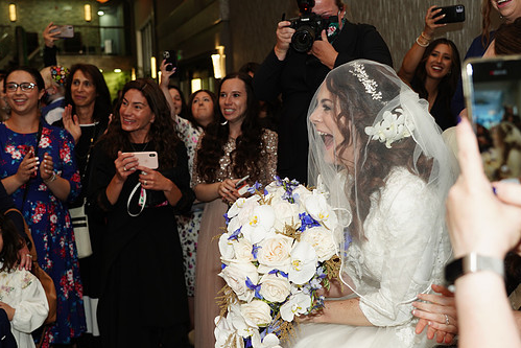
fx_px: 622
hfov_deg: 45.4
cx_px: 241
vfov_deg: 31.2
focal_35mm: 43
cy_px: 169
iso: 640
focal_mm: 37
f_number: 4.5
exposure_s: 1/80
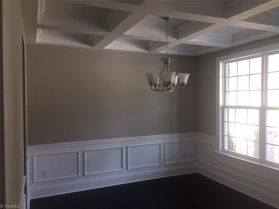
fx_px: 234
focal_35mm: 29
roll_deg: +0.0
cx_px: 140
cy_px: 104
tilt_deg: -2.0
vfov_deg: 48.2
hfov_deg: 61.7
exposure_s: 1/30
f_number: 2.2
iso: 50
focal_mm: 4.15
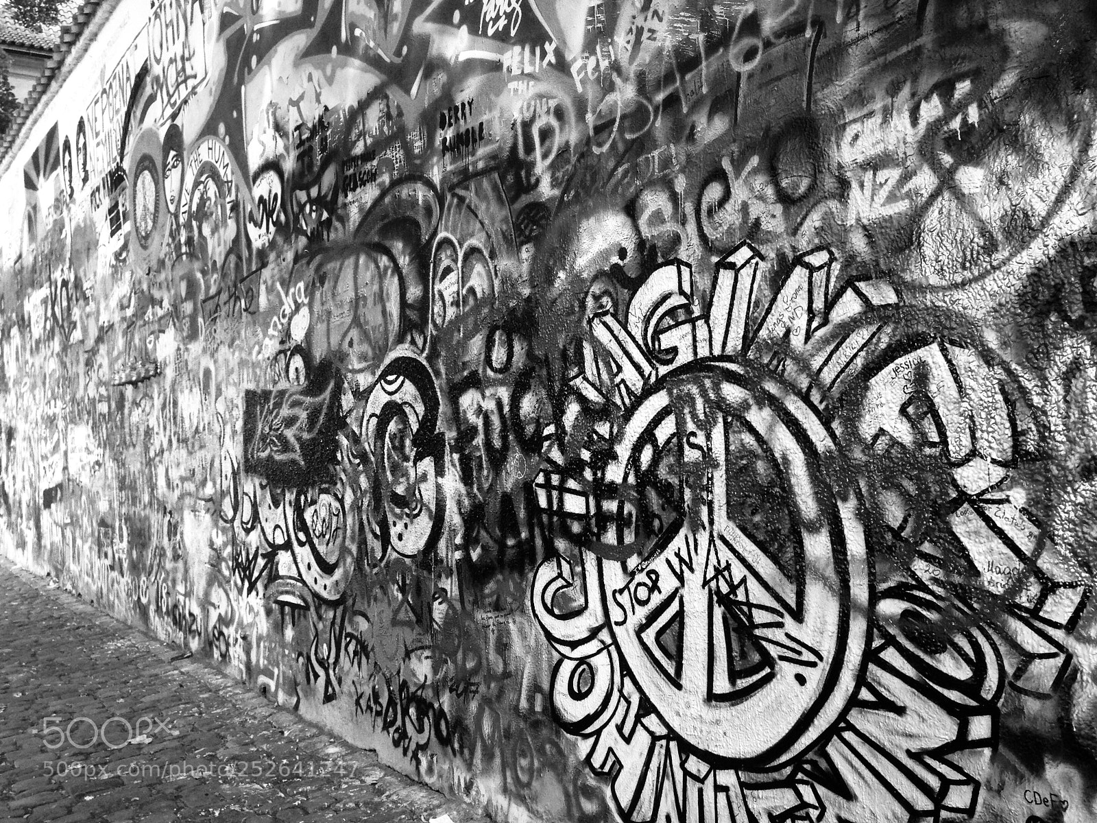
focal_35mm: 33
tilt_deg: +2.7
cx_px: 548
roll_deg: +3.2
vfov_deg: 42.9
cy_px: 412
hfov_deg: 55.4
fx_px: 1046
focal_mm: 4.12
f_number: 2.4
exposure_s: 1/120
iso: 100
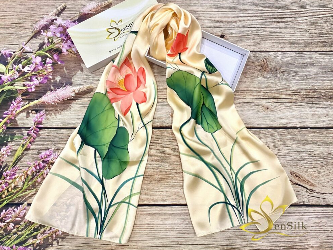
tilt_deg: -81.5
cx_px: 160
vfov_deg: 51.4
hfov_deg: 65.3
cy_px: 124
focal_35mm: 27
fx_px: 260
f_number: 1.8
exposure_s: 1/50
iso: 100
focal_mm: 4.25
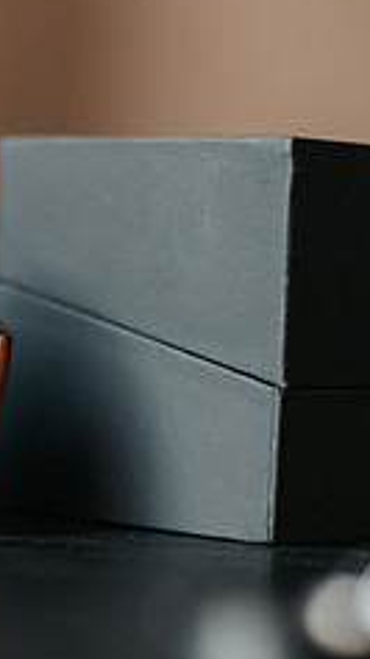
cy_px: 364
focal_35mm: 128
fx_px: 2237
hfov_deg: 9.2
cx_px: -195
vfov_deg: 16.8
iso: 400
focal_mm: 50
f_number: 2.2
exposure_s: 1/80
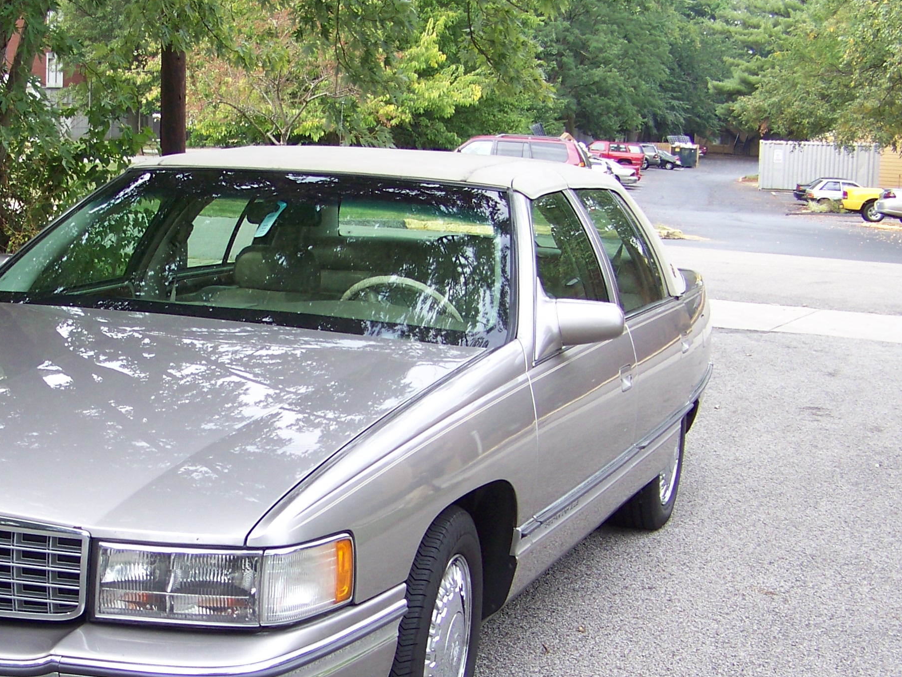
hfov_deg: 31.0
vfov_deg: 23.9
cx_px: 204
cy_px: 451
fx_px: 1590
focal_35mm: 61
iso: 64
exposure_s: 1/160
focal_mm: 5.85
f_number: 2.8
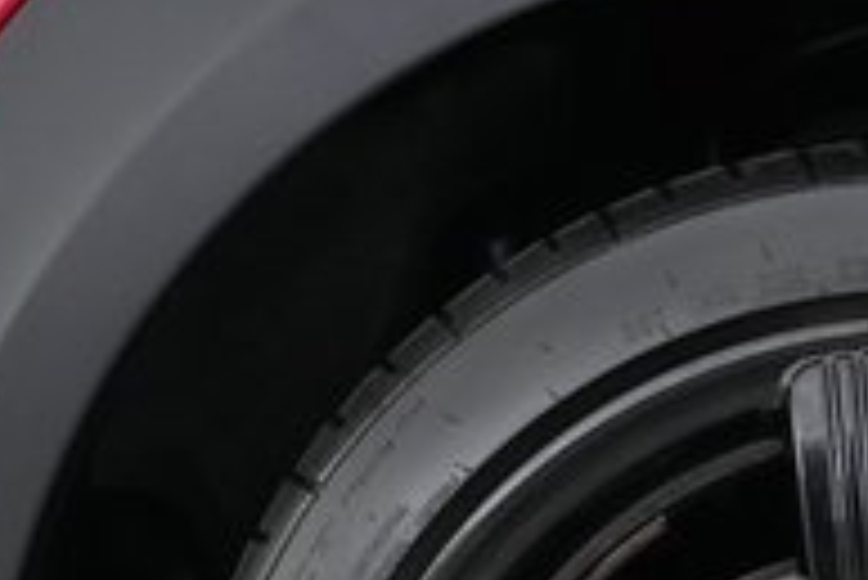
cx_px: 940
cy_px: 904
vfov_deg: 14.7
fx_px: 2075
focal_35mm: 86
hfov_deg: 22.4
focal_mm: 26
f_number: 2.8
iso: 8000
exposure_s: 1/160
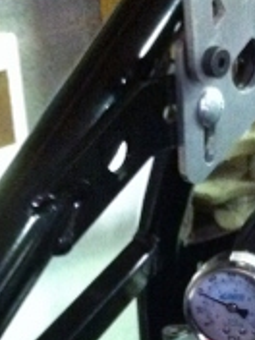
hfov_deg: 11.6
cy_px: 471
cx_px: 249
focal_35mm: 127
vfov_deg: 14.7
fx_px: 1247
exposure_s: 1/17
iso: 1000
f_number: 2.8
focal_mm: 3.85
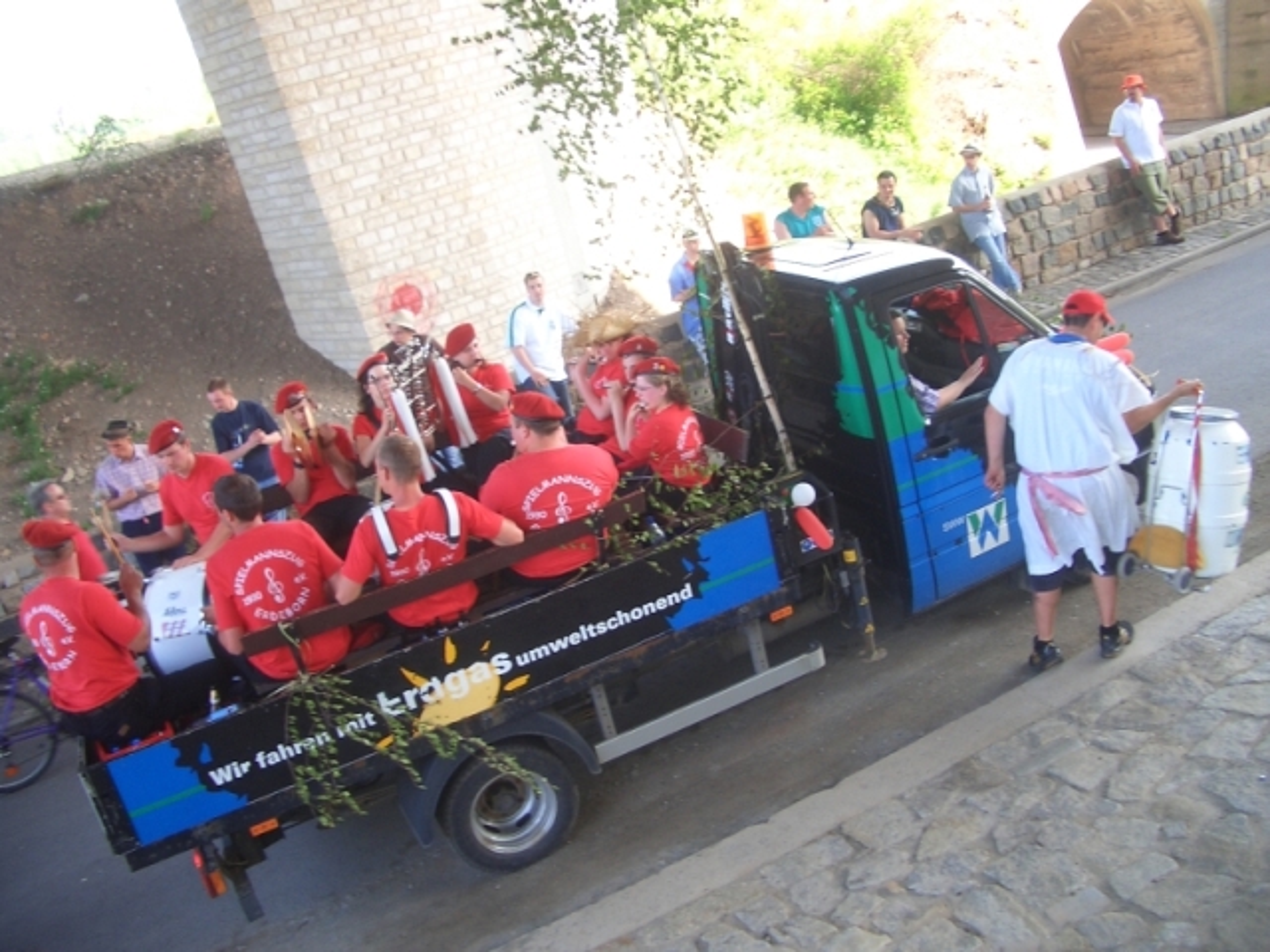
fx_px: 1284
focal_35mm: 35
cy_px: 476
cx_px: 635
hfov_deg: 52.6
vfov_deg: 40.7
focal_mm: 5.8
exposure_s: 1/80
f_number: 2.6
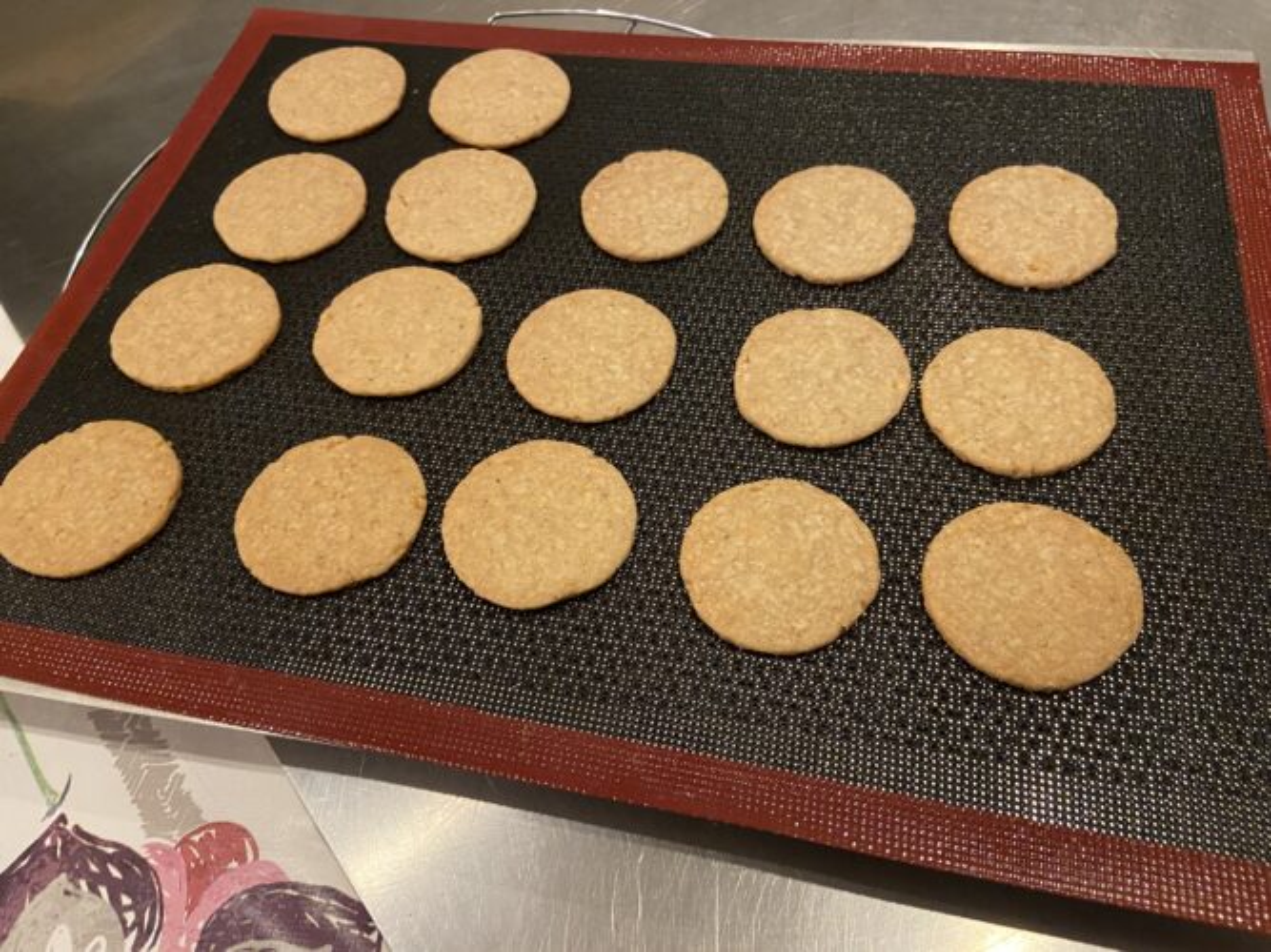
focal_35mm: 26
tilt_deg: -55.0
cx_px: 636
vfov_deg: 53.0
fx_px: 954
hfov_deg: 67.3
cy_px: 476
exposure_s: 1/33
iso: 500
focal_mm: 4.25
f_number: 1.8
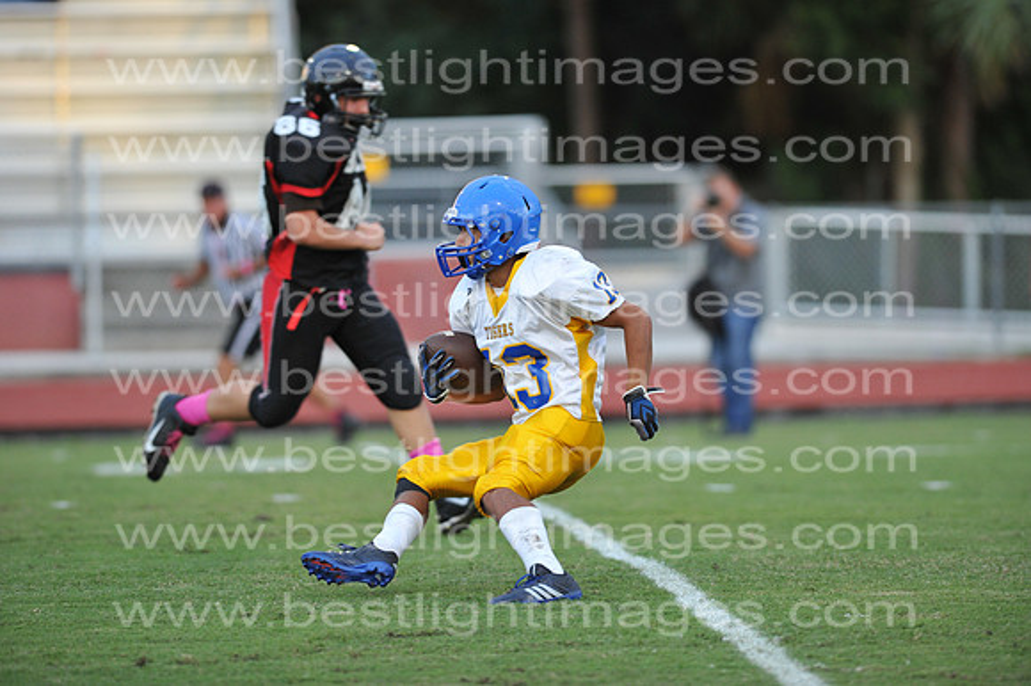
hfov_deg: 6.9
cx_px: 516
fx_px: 8586
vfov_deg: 4.6
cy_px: 343
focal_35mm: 300
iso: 1600
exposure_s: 1/1000
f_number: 4
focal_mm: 300
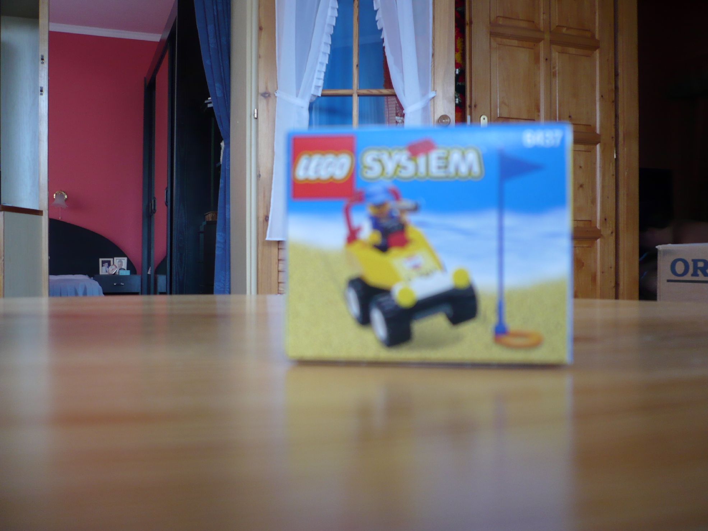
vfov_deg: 40.7
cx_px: 354
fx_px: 716
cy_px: 266
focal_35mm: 35
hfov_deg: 52.6
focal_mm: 5.8
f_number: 2.8
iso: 100
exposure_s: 1/25
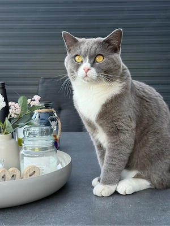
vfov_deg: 39.7
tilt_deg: -4.6
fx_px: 314
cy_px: 113
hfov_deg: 30.3
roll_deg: -0.6
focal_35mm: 48
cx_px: 85
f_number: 1.78
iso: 125
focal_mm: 6.76
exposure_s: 1/210
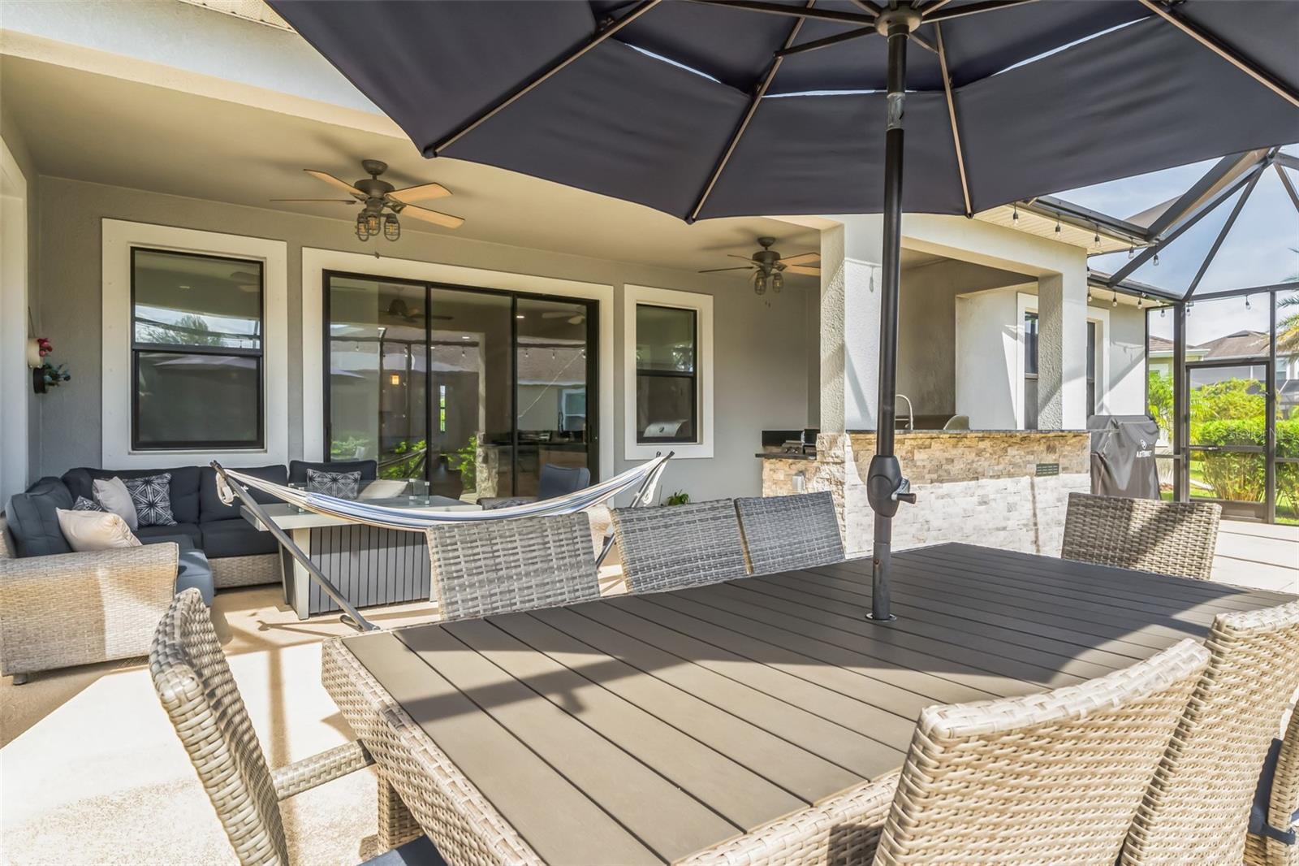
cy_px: 433
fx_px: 685
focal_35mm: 19
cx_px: 650
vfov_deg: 64.5
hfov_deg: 86.9
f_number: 9
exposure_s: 1/125
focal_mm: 19
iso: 400
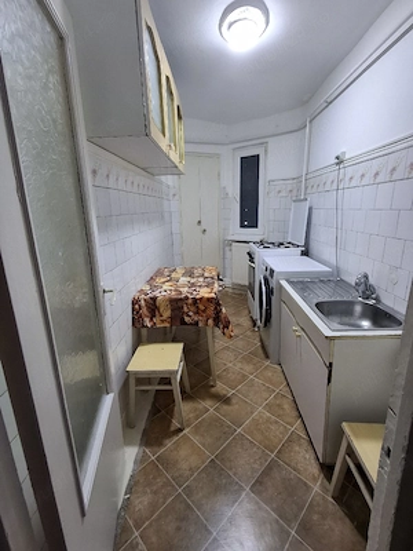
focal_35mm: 16
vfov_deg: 94.5
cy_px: 276
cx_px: 206
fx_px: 255
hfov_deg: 78.1
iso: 64
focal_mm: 1.64
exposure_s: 1/40
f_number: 2.2
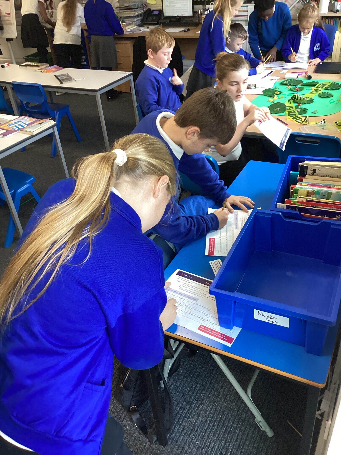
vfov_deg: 58.4
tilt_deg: -34.2
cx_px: 170
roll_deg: +7.0
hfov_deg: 45.4
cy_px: 228
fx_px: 407
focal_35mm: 31
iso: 160
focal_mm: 3.3
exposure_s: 1/60
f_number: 2.4
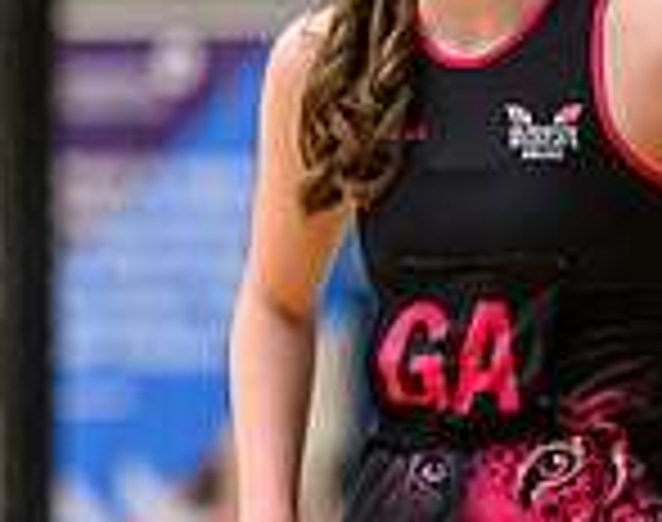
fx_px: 17501
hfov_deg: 2.2
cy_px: 112
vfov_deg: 1.7
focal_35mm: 898
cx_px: -701
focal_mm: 175
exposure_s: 1/1000
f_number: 2.8
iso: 3200
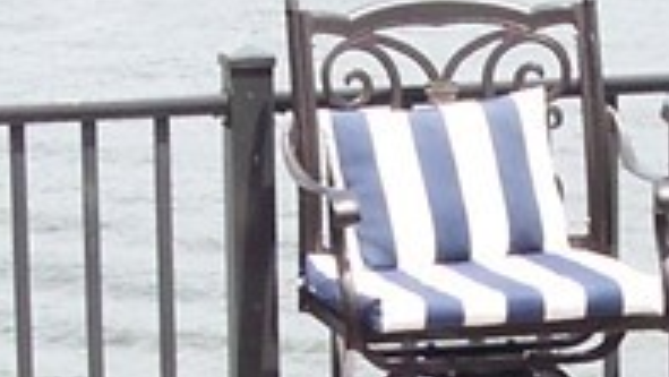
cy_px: 459
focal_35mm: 215
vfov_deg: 5.6
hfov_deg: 10.0
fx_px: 3815
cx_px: 530
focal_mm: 8
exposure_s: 1/250
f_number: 4.8
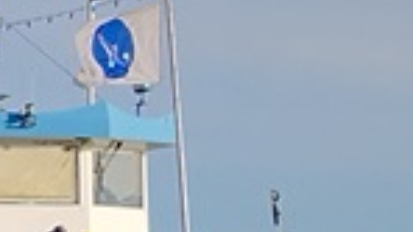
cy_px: 439
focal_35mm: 306
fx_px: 3349
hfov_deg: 6.8
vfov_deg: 3.9
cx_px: -393
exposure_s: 1/913
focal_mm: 6.24
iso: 100
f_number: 1.9
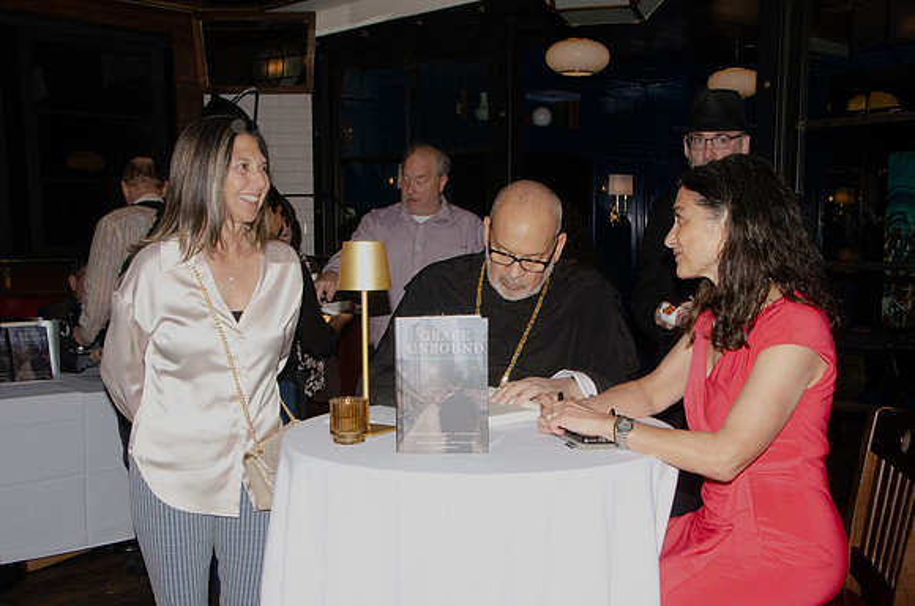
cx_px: 458
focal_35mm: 40
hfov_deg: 48.5
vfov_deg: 33.2
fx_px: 1014
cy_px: 303
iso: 2500
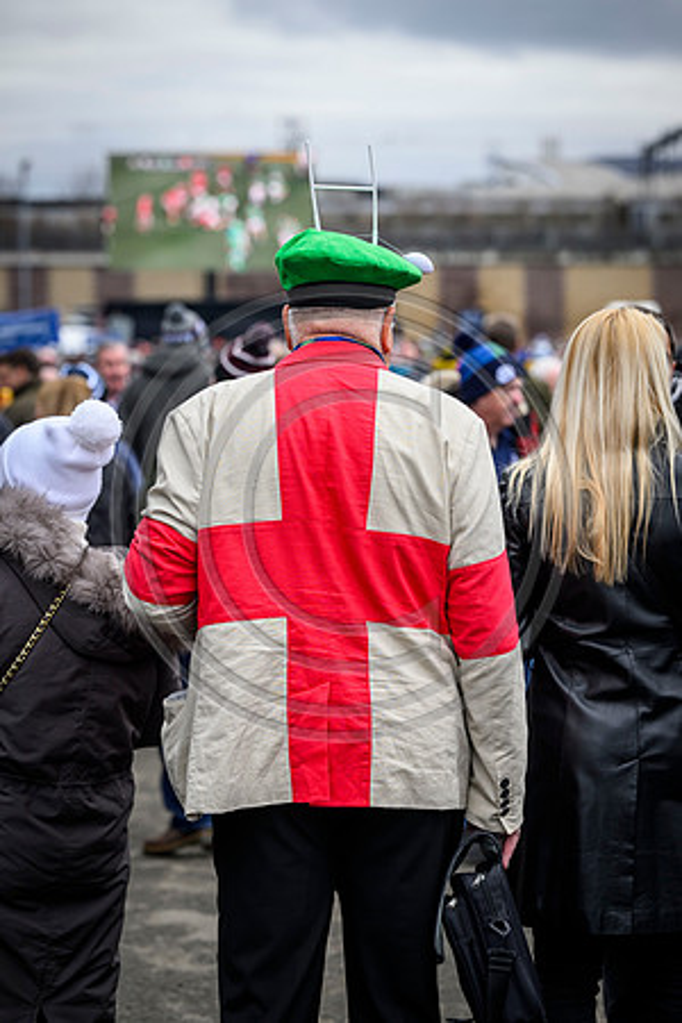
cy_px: 512
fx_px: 3268
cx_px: 341
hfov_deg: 11.9
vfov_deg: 17.8
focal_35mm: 115
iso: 500
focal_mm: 115
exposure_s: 1/400
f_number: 4.5
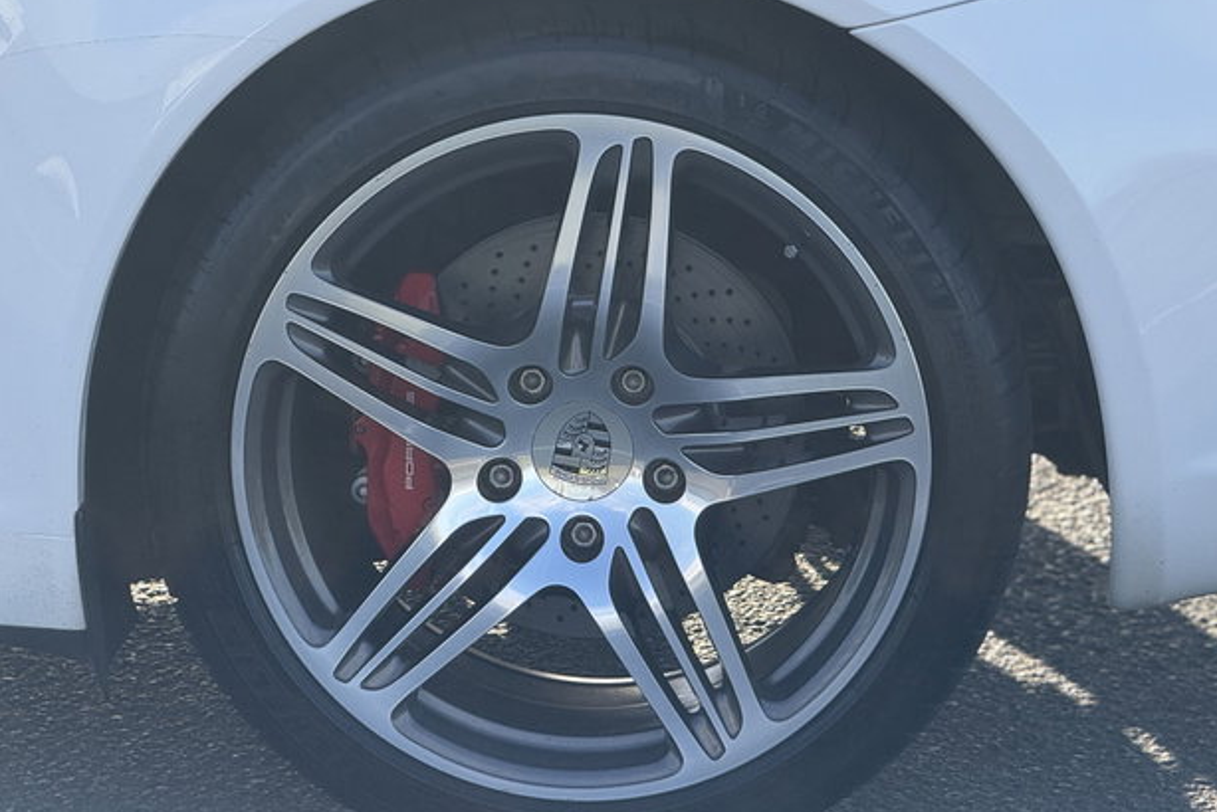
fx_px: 5276
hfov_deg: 13.2
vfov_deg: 8.8
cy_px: 384
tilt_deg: -10.9
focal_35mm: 156
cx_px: 599
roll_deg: +0.3
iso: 50
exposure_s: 1/459
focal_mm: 15.66
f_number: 2.8
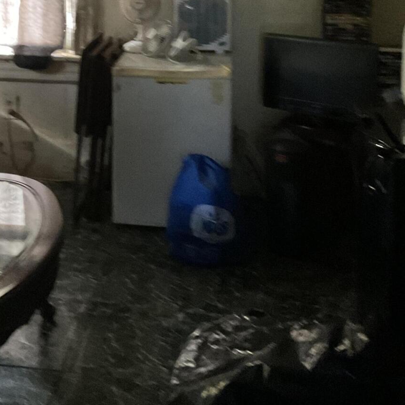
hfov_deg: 28.2
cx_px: 103
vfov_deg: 27.0
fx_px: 794
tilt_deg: -7.7
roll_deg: -3.1
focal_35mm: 60
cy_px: 1
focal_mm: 3
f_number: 1.8
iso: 500
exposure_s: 1/24
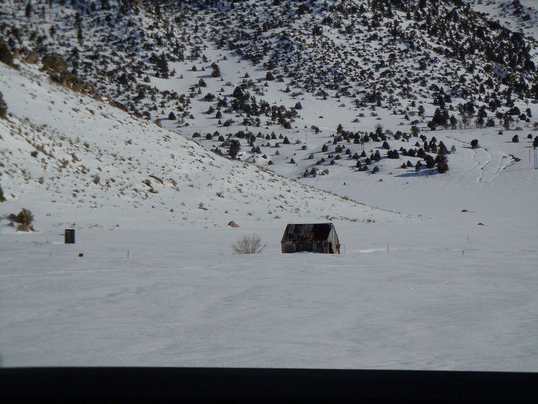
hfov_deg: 17.0
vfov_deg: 12.8
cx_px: 269
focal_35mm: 116
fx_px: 1803
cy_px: 202
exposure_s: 1/640
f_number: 9.2
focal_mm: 20.9
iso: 100
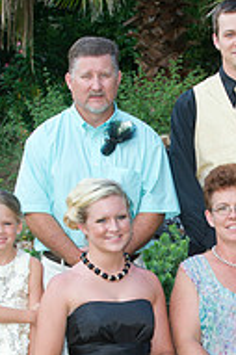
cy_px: 270
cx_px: 190
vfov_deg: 12.4
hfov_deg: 8.3
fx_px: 1625
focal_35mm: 165
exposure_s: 1/200
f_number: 5.6
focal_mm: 70
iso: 800
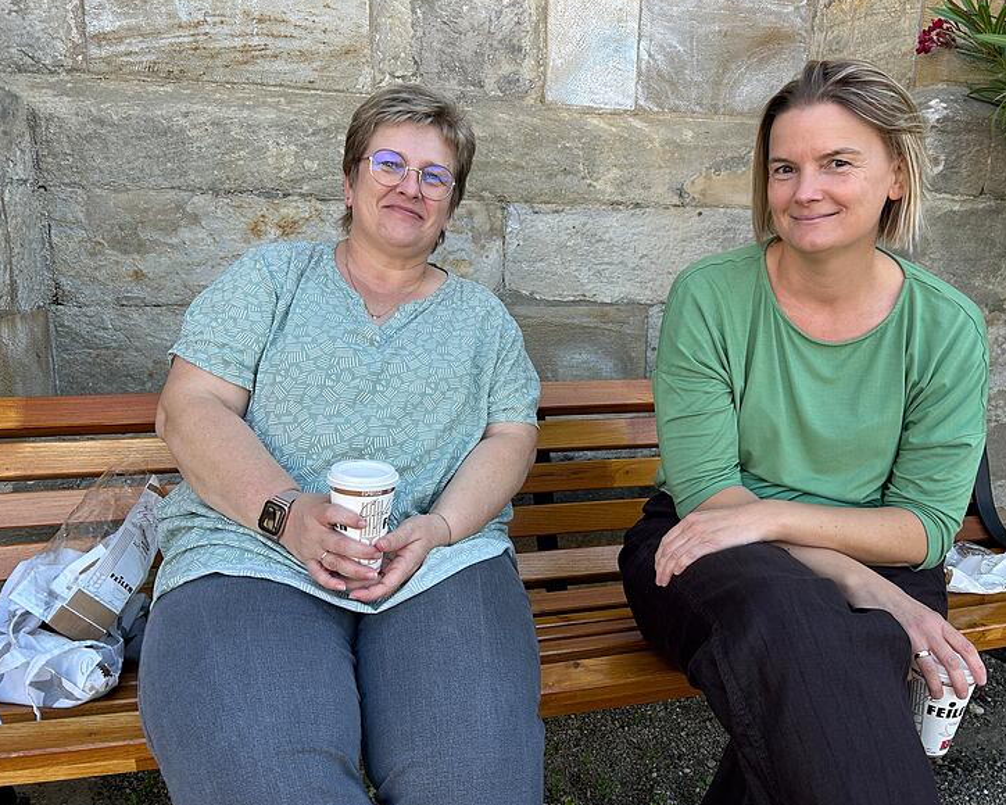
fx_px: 834
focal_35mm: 28
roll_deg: -0.7
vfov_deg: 51.5
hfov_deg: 62.2
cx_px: 523
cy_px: 409
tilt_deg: -9.4
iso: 50
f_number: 1.5
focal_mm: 5.7
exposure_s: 1/469
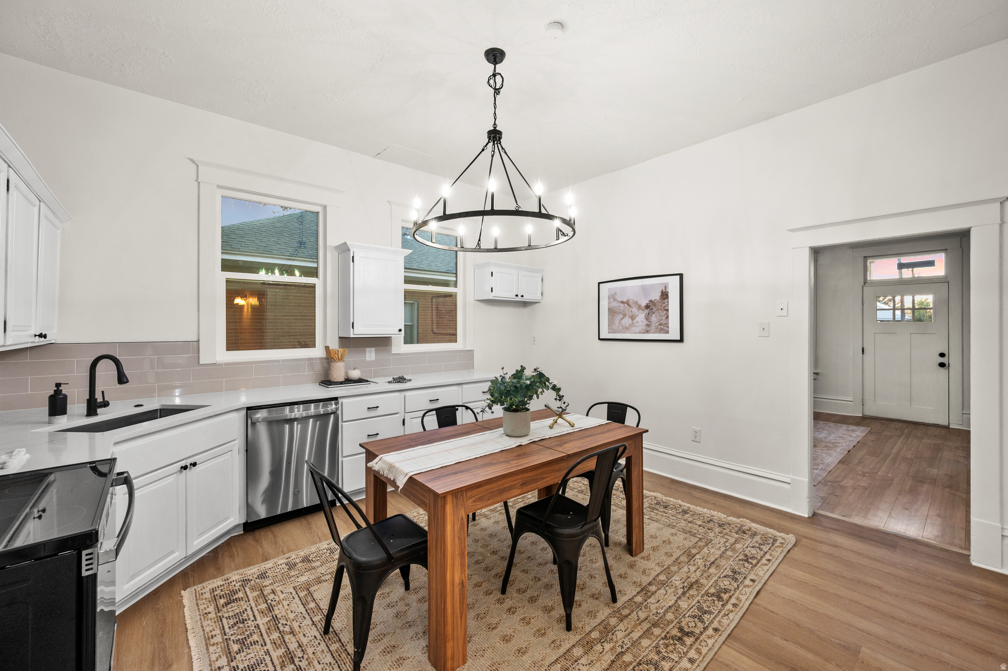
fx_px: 392
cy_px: 336
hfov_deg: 104.3
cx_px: 504
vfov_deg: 81.1
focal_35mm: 14
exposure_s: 1/10
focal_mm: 14
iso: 500
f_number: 7.1
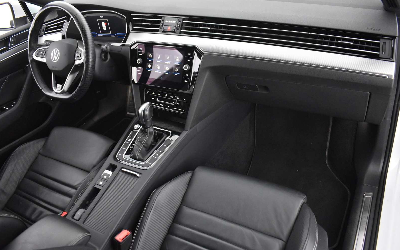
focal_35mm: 28
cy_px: 131
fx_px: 305
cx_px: 197
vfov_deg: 44.5
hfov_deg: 66.5
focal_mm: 18
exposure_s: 1/25
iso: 3200
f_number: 3.5
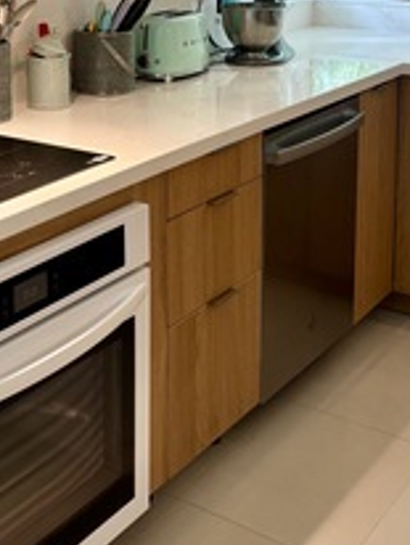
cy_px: 58
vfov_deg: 29.5
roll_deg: -0.6
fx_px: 993
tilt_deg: -8.8
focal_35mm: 63
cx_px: 115
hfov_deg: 23.2
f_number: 1.6
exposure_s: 1/60
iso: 80
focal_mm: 5.96
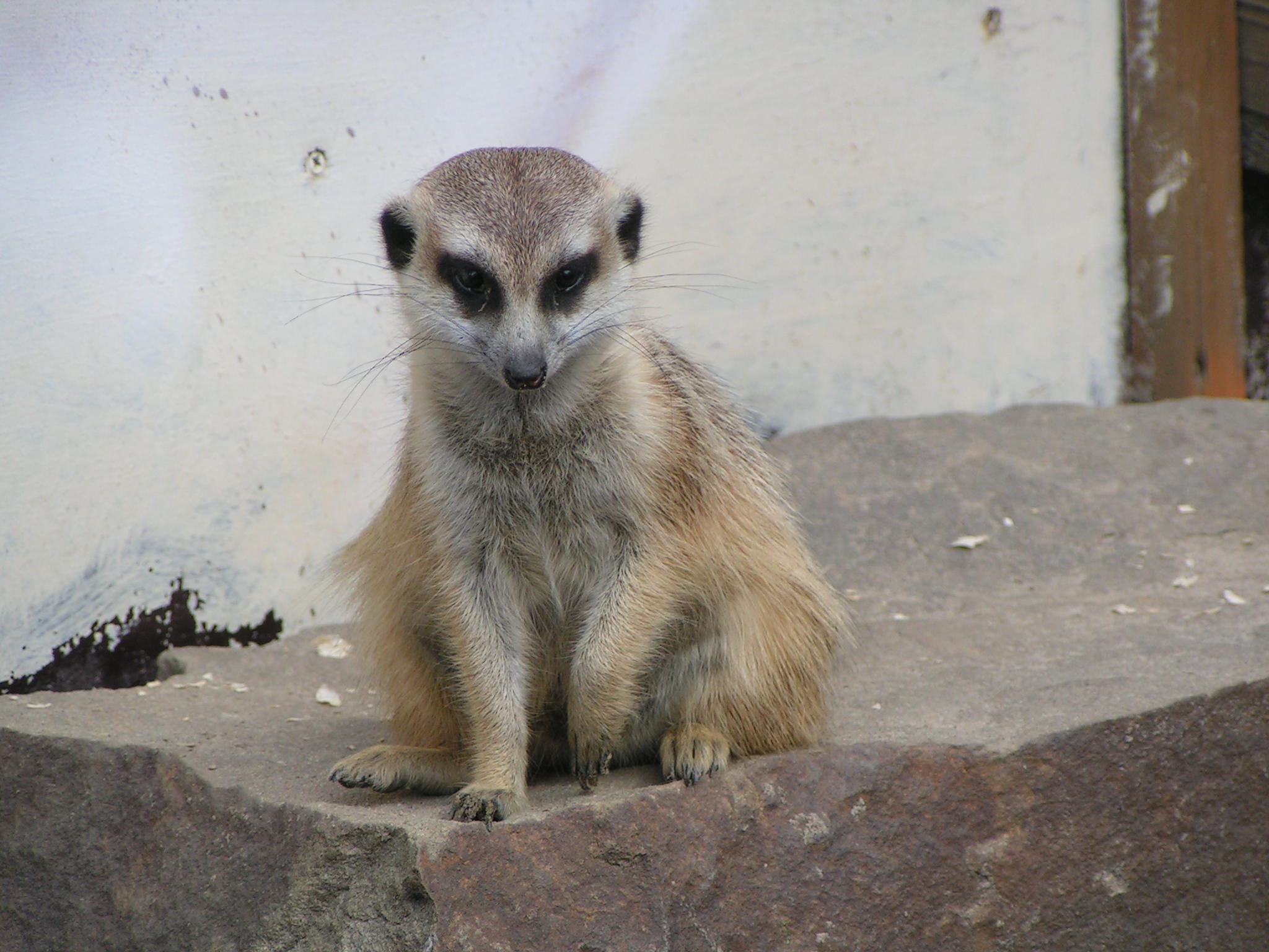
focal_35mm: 259
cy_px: 476
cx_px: 634
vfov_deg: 5.7
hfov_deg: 7.6
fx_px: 9495
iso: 50
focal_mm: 39.6
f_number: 3.5
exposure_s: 1/320
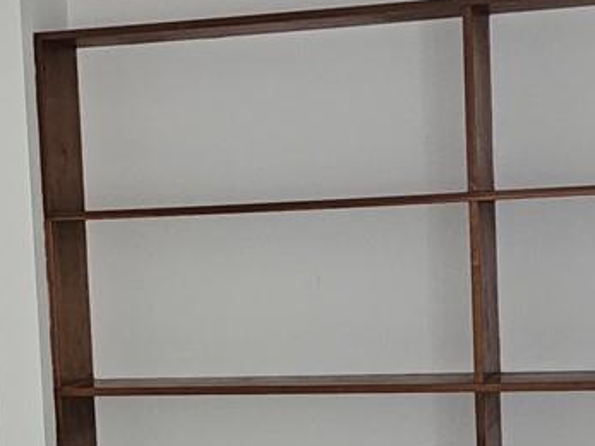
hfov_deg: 18.4
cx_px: 130
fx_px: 1821
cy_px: 372
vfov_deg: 13.9
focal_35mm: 106
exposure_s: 1/15
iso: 125
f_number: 1.7
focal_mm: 6.3
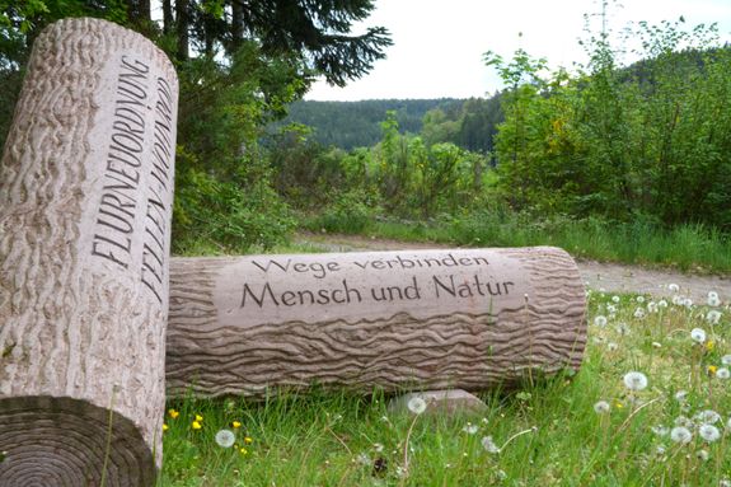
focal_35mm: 57
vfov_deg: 23.8
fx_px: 1157
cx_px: 366
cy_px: 244
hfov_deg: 35.1
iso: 800
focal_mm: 38
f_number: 22
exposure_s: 1/60
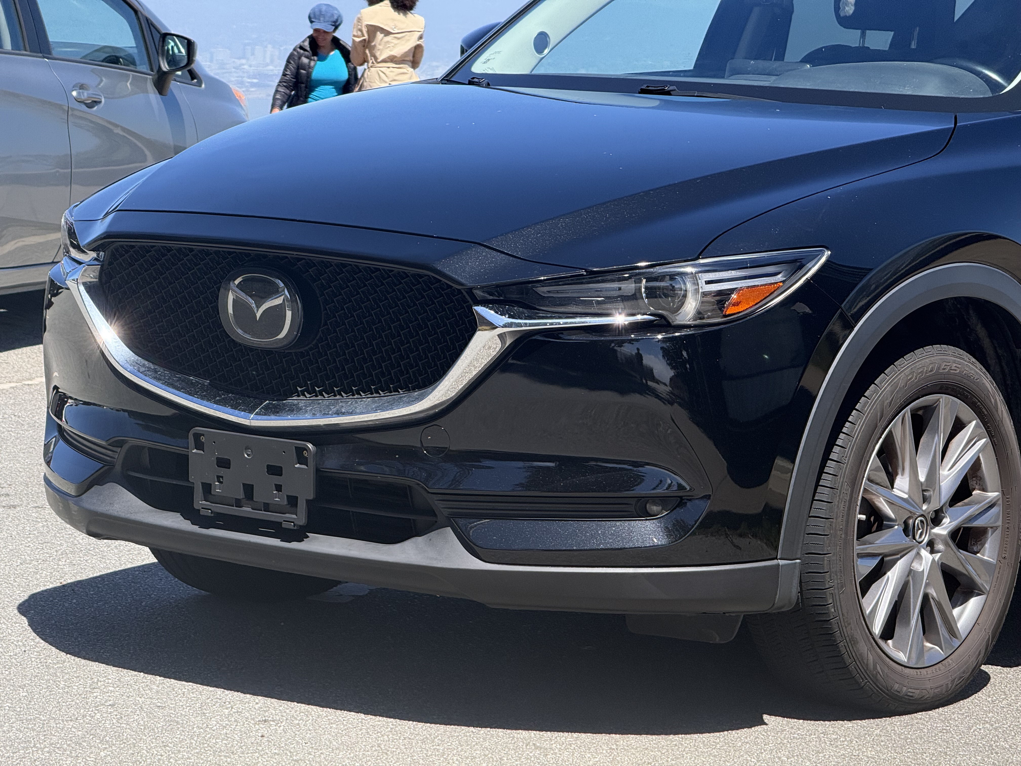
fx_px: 3539
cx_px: 510
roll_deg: -2.0
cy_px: 383
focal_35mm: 120
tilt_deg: -4.8
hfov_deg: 16.4
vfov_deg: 12.3
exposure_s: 1/1004
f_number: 2.8
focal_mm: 15.66
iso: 50
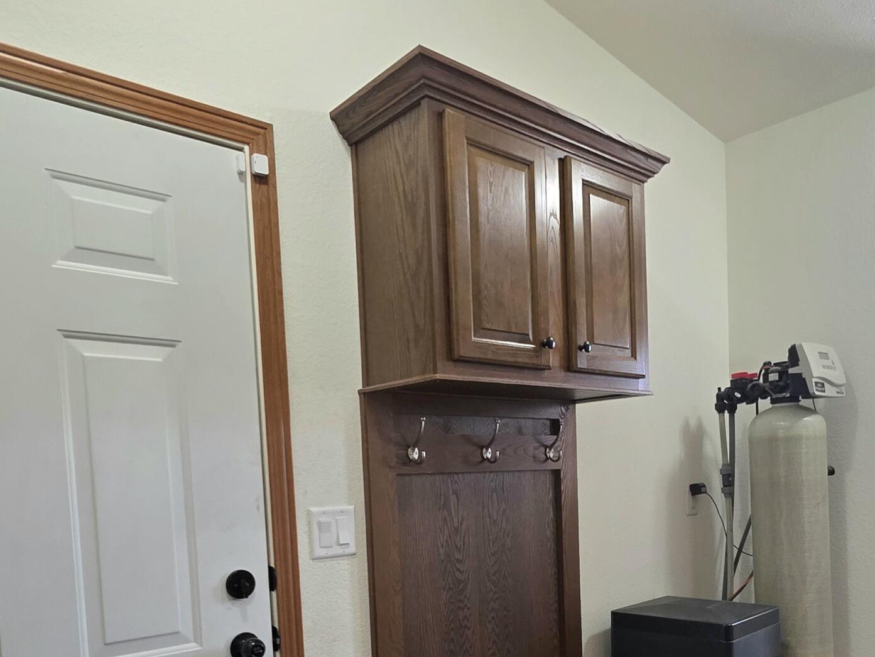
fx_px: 708
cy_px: 523
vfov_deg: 47.1
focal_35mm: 28
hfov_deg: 63.0
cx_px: 511
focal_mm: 2.2
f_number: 1.9
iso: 160
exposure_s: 1/120
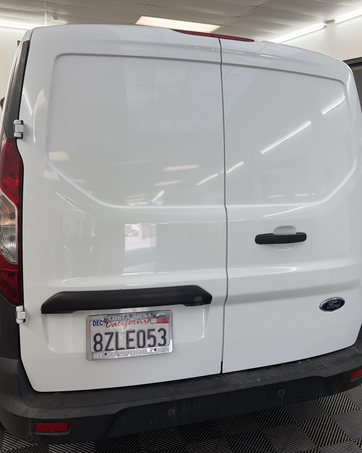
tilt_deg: -7.8
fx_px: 455
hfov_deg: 43.2
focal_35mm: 34
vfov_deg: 52.8
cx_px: 216
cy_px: 227
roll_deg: -2.0
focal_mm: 5.96
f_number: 1.6
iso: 40
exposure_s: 1/120
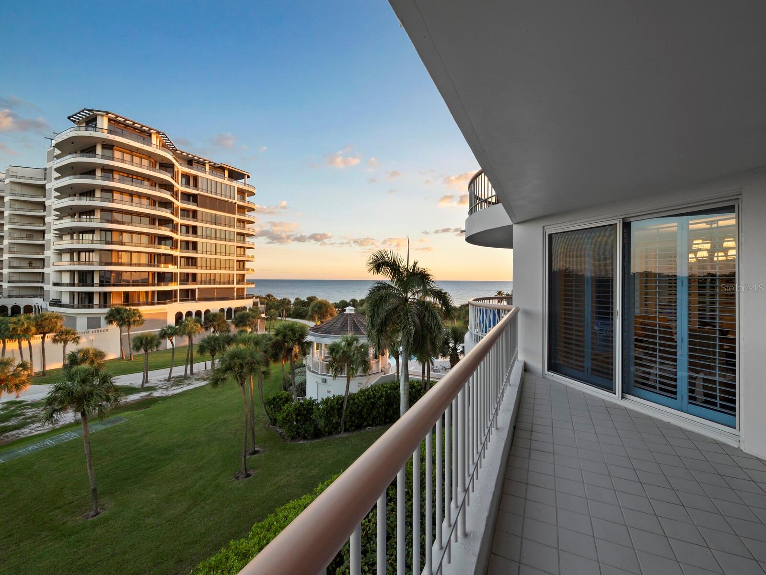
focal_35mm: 14
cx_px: 383
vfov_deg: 85.7
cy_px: 288
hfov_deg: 102.0
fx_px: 310
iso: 400
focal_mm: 7
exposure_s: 1/30
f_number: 7.1
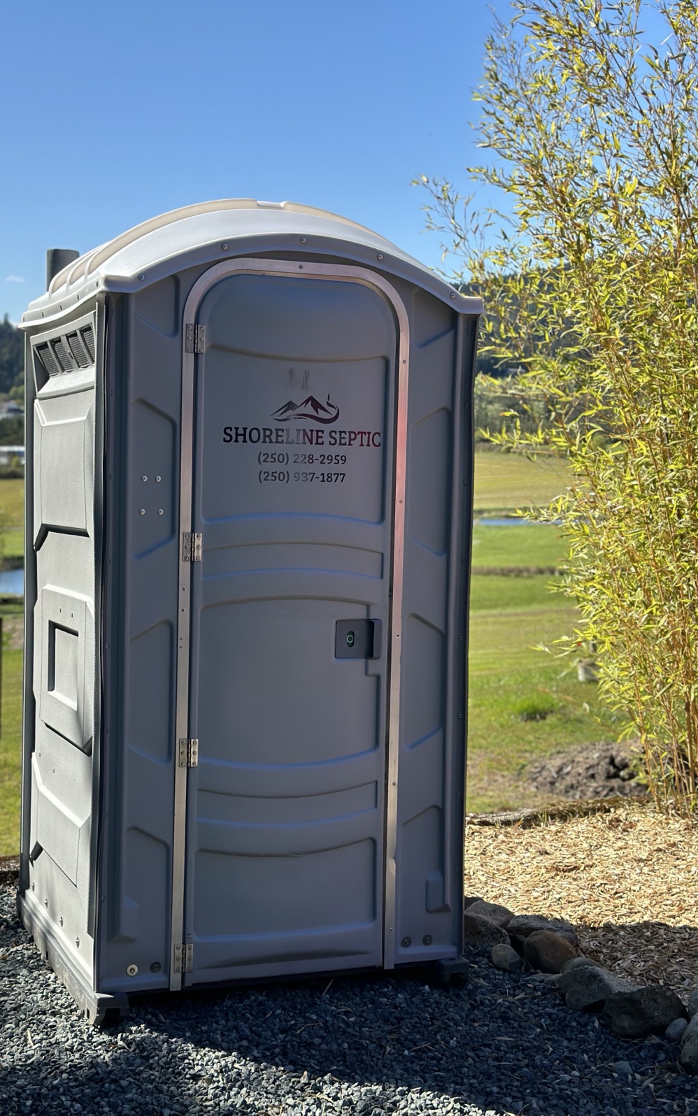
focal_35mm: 51
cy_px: 557
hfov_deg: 25.3
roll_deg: -1.1
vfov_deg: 39.6
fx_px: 1552
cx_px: 299
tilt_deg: -5.2
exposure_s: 1/3472
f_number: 1.78
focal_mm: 6.86
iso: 100
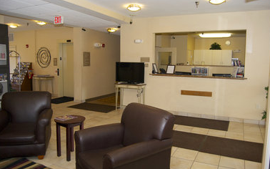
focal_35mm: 28
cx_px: 136
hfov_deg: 66.5
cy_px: 85
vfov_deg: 44.5
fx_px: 206
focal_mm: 18
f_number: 4
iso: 200
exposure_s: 1/60
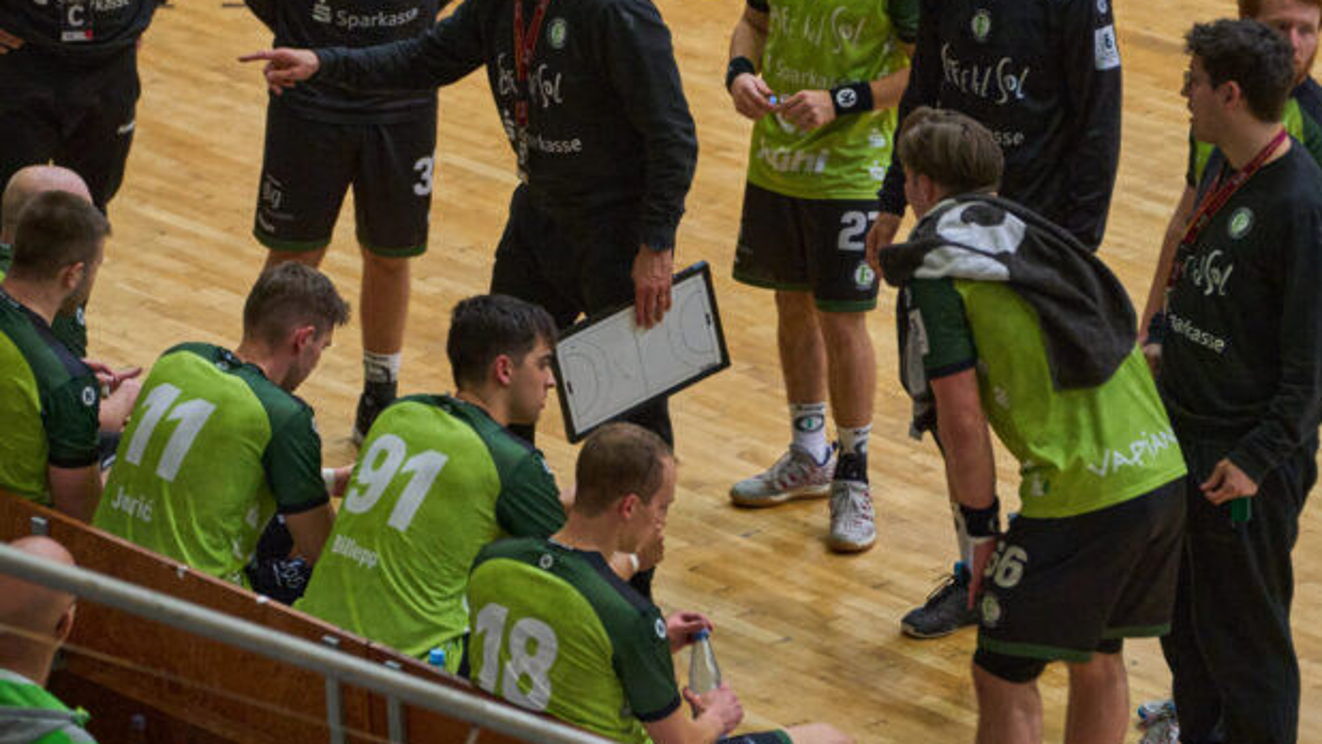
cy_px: 153
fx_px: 7118
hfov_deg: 10.6
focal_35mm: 203
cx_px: 531
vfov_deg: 6.0
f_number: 2.8
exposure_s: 1/1000
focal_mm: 117
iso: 3200
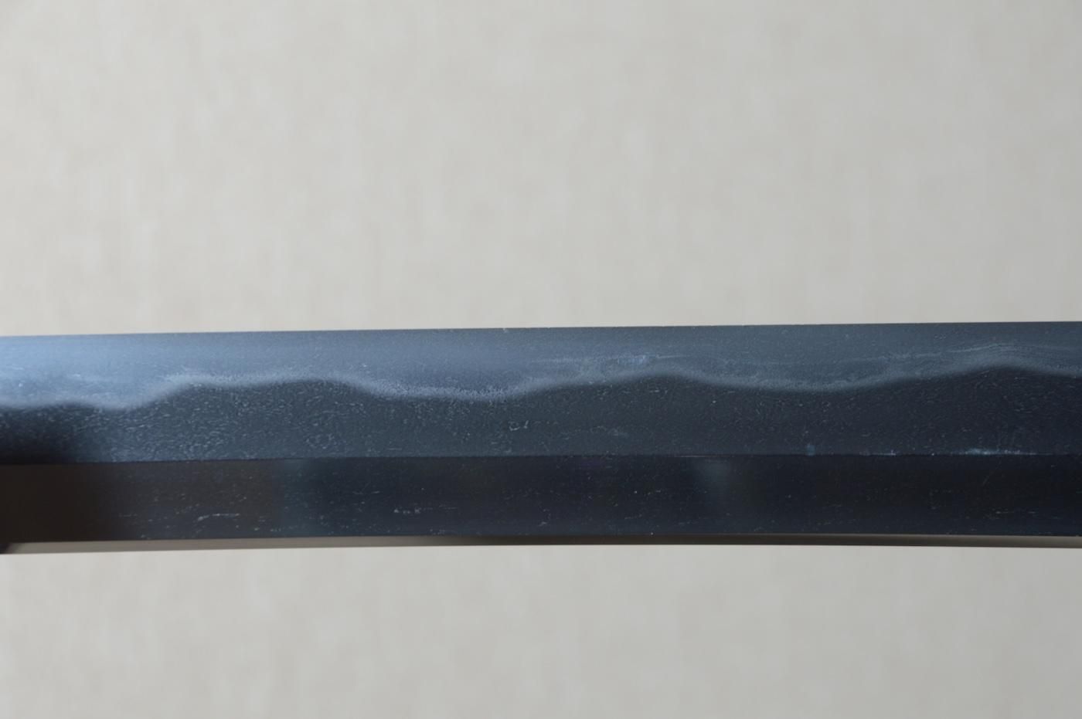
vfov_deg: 9.1
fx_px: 4505
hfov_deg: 13.7
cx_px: 541
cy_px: 360
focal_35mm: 150
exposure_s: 1/1.6
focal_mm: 100
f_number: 11
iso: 400
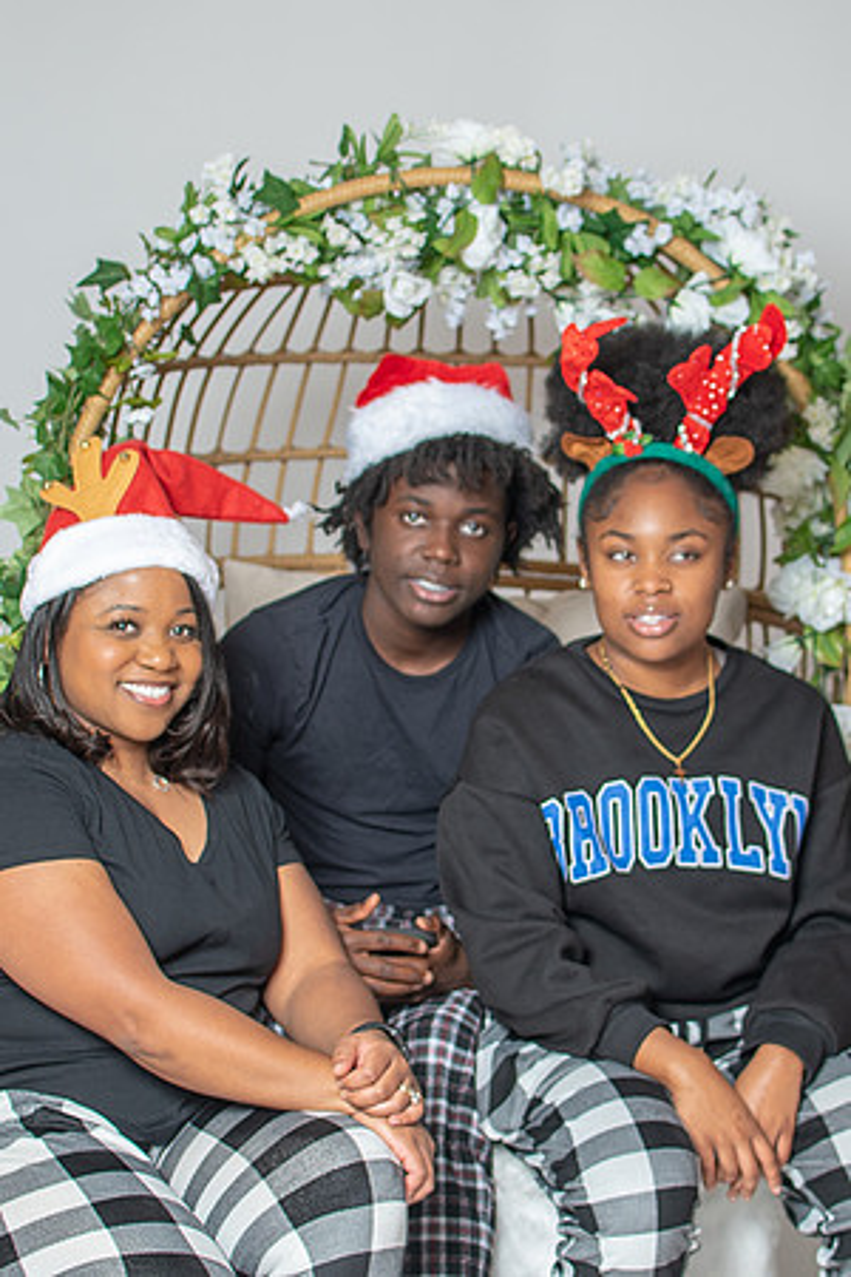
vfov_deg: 26.0
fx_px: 2766
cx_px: 469
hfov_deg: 17.5
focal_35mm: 78
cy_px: 638
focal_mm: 35
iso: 100
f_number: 3.2
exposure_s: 1/250
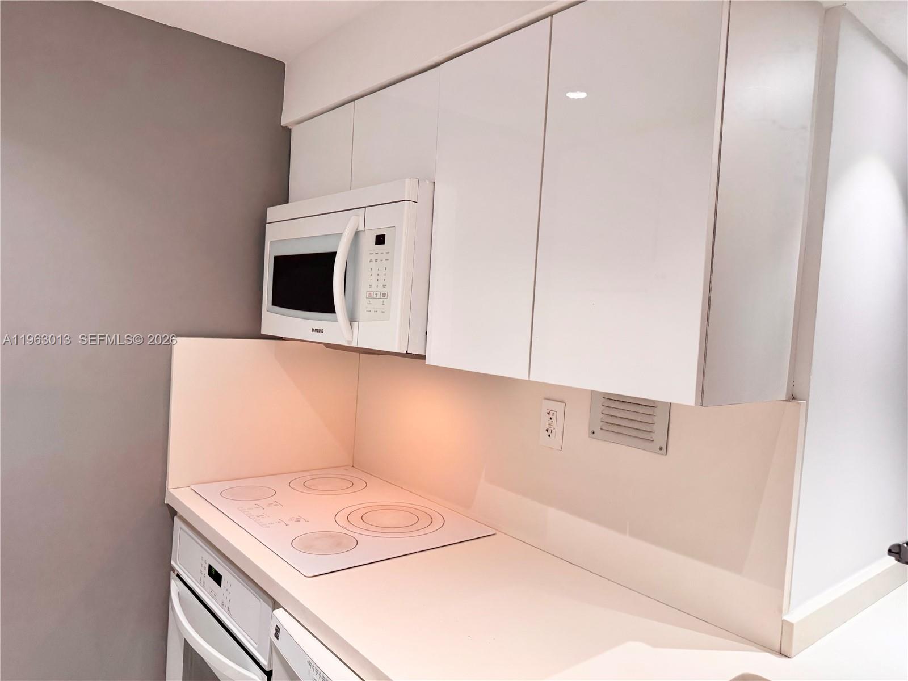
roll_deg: -3.5
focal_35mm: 24
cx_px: 454
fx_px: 630
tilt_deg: -2.8
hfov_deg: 71.6
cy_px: 340
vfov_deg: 56.8
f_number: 1.78
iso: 125
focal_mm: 6.76
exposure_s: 1/120
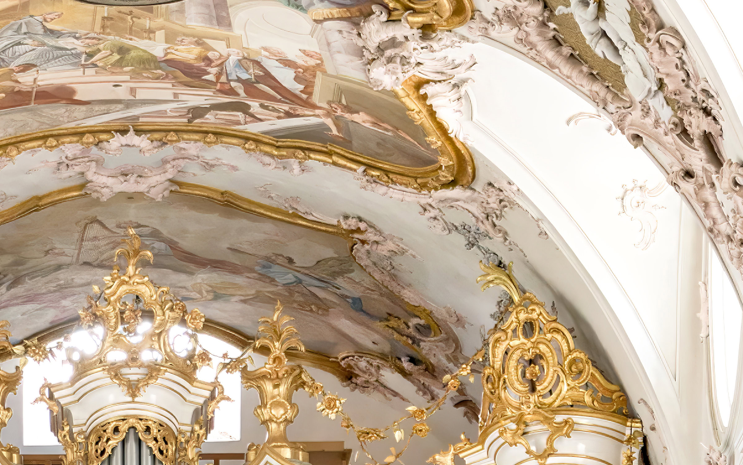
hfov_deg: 8.5
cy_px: 835
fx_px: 4962
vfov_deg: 5.3
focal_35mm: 245
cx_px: -69
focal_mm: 70
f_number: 8
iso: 1250
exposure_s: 1/30
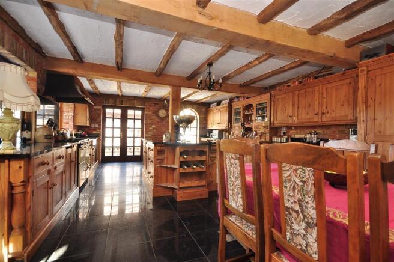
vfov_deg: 67.3
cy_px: 131
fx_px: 197
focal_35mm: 18
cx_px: 197
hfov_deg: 90.1
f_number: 5
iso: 200
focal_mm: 12
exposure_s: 1/6
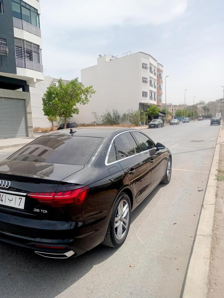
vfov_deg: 63.4
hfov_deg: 49.8
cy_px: 149
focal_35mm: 28
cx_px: 112
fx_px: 242
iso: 111
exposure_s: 1/1462
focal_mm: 3.37
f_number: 2.2
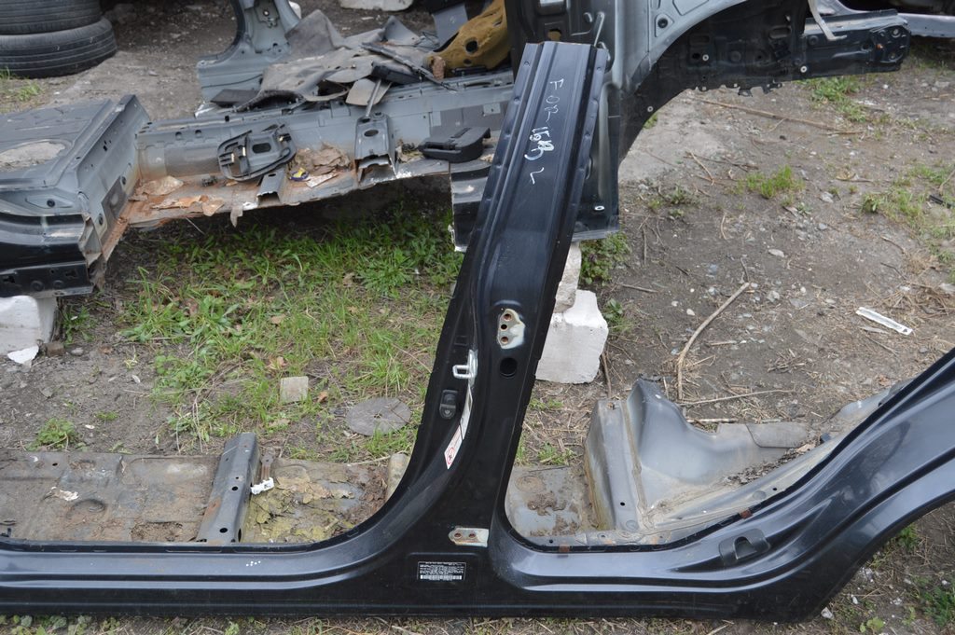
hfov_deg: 53.2
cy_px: 318
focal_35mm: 36
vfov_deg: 36.8
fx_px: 954
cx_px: 478
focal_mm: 24
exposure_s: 1/125
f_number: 5.6
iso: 160
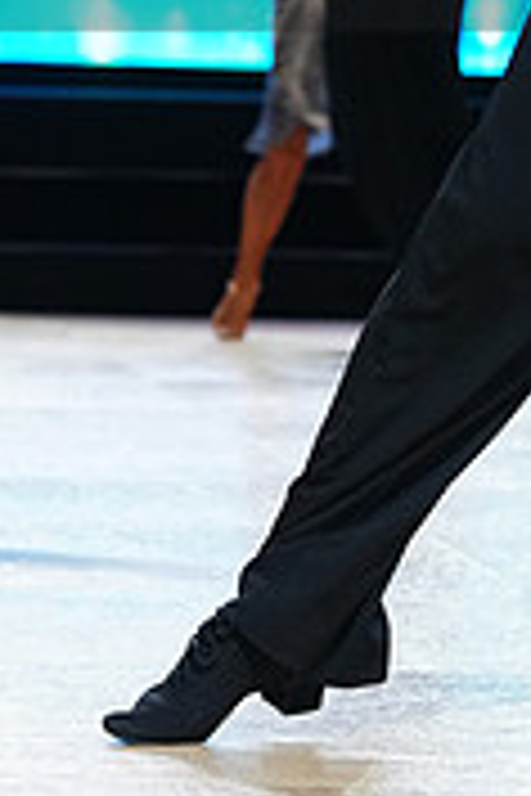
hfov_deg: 4.8
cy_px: -117
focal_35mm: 285
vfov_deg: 7.2
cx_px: 2
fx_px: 6305
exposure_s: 1/320
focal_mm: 87
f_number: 4
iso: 2500
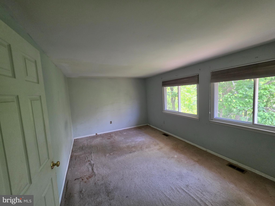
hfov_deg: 106.2
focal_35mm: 13
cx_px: 138
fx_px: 103
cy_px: 103
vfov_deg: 89.9
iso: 250
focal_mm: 2.2
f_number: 1.9
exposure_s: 1/120
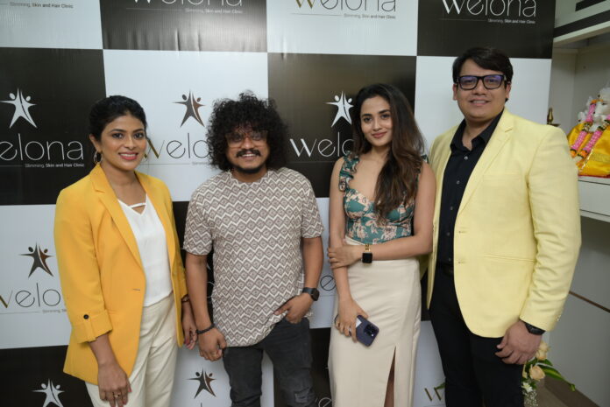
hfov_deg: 69.4
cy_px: 204
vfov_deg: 49.6
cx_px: 305
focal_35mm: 26
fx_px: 441
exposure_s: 1/100
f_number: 4
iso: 400
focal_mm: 26
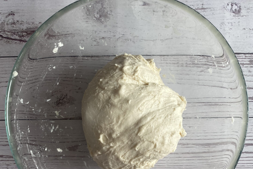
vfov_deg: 35.3
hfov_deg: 51.9
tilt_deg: -86.3
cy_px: 121
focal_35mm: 37
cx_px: 126
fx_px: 260
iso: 32
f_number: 1.8
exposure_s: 1/142
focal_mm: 4.25
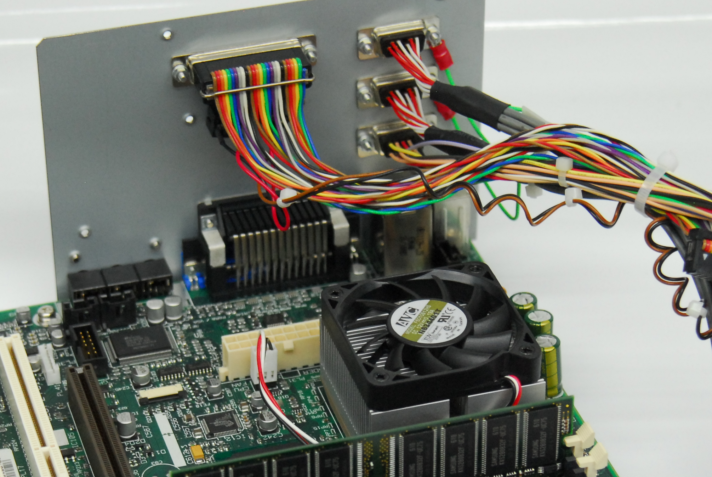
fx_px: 2573
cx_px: 269
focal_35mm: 130
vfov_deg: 10.5
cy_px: 399
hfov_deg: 15.7
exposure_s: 1/160
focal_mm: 45
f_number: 3.5
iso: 800
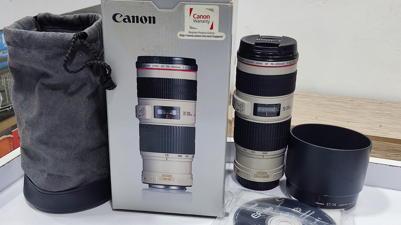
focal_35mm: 44
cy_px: 122
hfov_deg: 46.4
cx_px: 201
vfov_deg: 27.1
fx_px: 468
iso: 110
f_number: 1.79
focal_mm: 4.71
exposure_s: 1/50
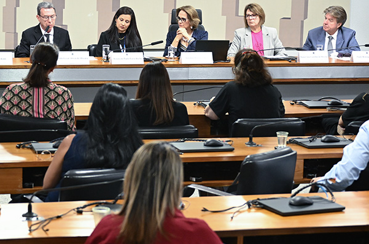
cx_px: 176
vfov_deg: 16.4
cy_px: 96
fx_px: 849
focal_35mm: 83
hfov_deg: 24.5
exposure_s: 1/100
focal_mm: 39
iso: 1250
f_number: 2.8
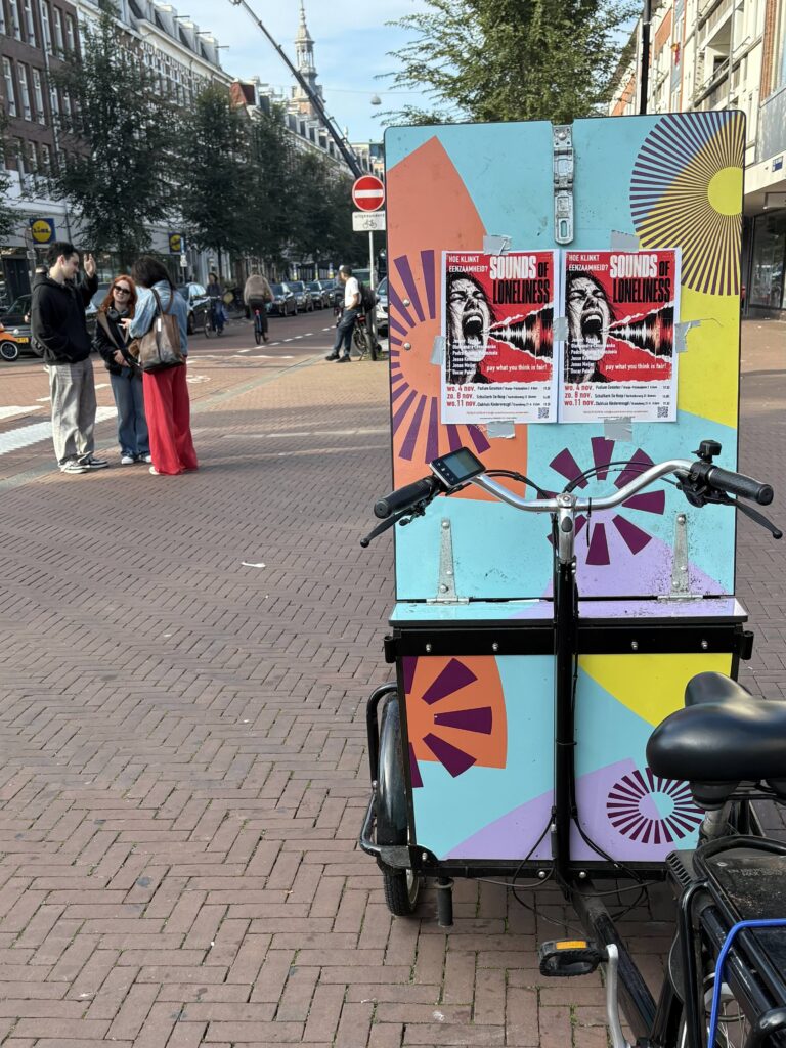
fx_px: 787
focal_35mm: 26
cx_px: 393
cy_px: 524
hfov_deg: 53.1
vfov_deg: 67.3
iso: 64
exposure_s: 1/850
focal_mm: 5.96
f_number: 1.6
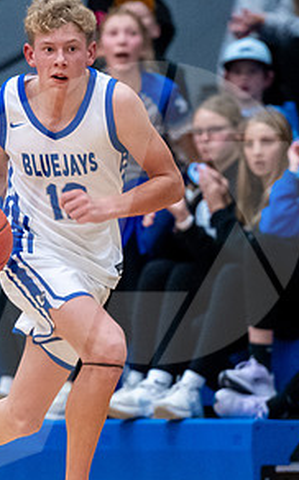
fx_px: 8400
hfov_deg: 2.0
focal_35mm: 643
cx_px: 35
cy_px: 307
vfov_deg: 3.3
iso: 5000
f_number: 2.8
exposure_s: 1/640
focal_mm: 200
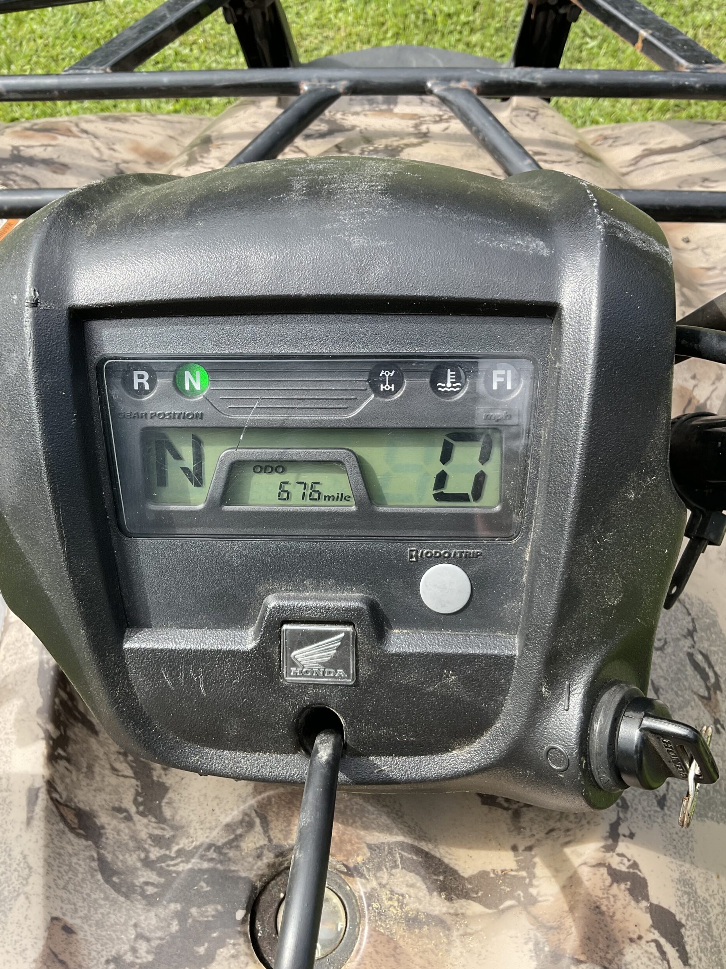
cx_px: 368
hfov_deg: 46.8
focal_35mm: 30
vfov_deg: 60.0
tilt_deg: -55.0
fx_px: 839
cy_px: 477
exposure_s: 1/540
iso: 16
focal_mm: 3
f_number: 1.8
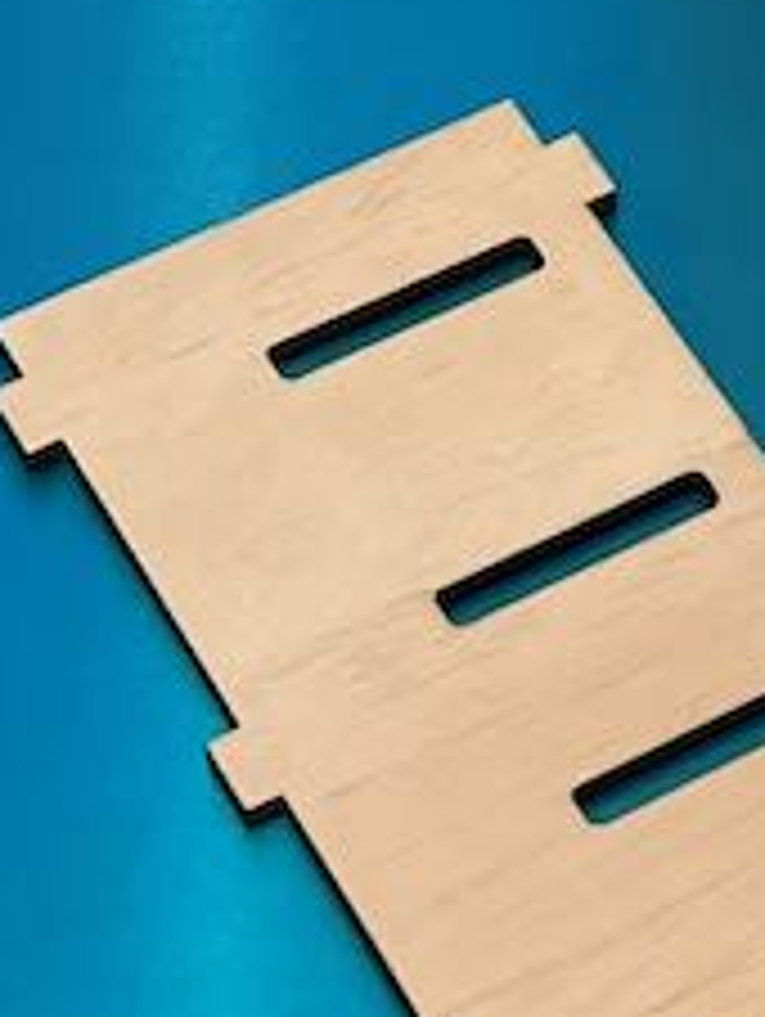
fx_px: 5323
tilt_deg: -49.4
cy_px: 4
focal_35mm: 181
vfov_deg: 10.8
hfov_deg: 8.1
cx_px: 1071
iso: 320
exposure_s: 1/40
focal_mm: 7.5
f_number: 2.2
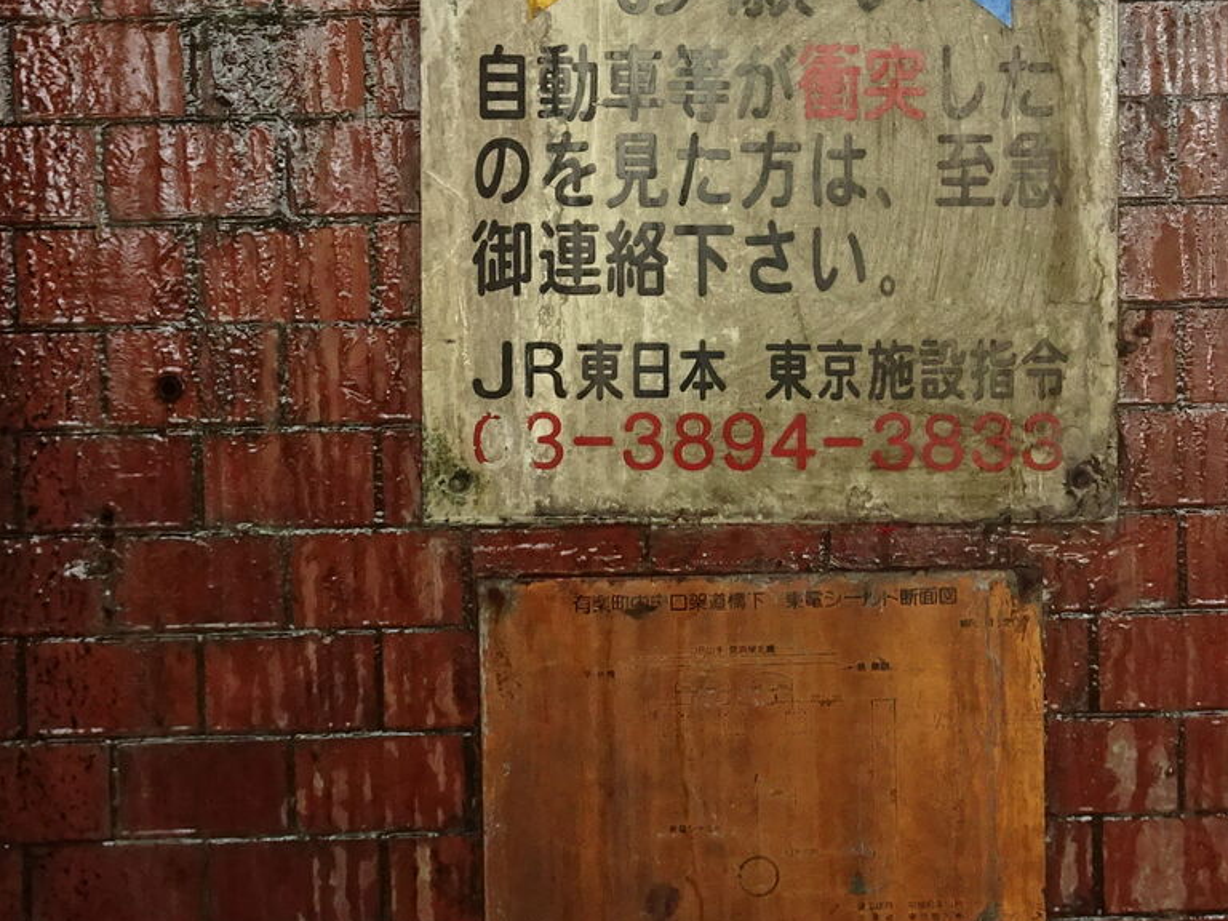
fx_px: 2128
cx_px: 780
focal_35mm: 60
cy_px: 262
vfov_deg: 24.2
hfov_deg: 32.0
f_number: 3.5
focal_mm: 4.1
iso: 250
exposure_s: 1/30
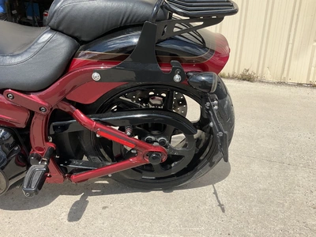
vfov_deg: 48.2
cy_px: 118
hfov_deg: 61.7
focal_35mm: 29
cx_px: 158
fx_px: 265
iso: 25
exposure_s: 1/1912
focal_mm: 3
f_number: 1.8
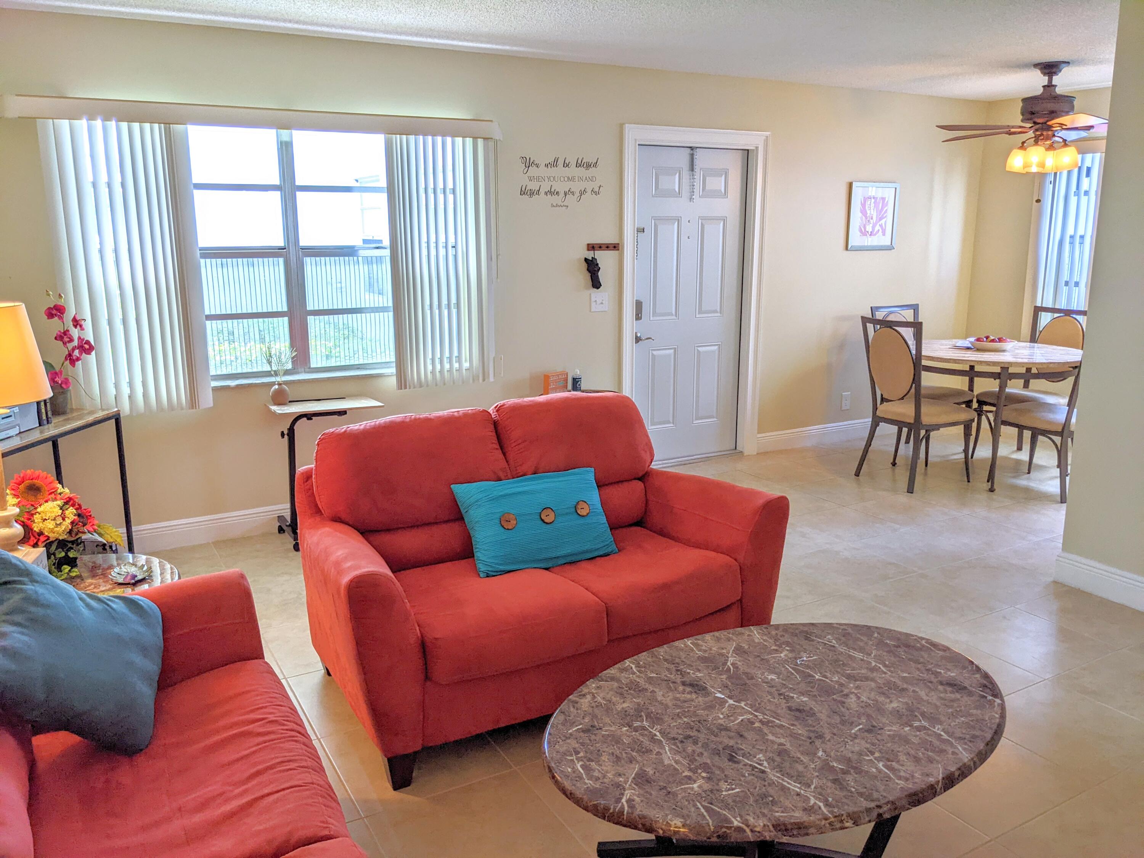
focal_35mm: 27
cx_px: 572
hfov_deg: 65.3
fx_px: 892
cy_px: 429
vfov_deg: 51.4
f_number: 1.73
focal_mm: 4.38
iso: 47
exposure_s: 1/120
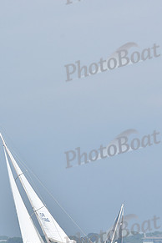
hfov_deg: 4.3
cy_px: 115
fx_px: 2153
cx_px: 21
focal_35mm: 319
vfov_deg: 6.5
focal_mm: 160
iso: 320
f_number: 9
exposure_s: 1/1000
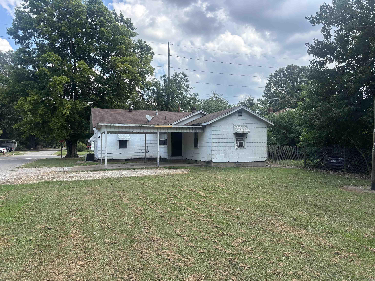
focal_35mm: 26
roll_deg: -0.1
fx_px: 282
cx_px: 188
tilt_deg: +0.3
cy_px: 140
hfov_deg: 67.3
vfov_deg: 53.1
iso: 50
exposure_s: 1/1164
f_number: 1.6
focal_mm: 5.96
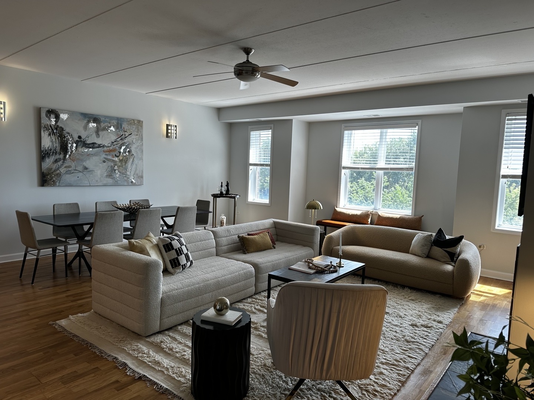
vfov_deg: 56.8
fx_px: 370
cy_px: 200
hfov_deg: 71.6
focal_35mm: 24
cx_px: 267
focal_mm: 6.86
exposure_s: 1/154
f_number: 1.78
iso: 80
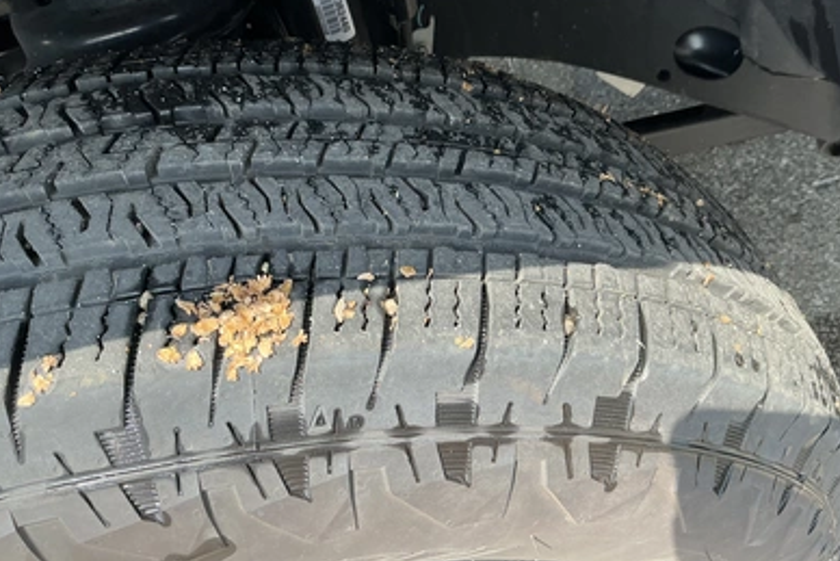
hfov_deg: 61.9
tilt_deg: -53.9
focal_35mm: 30
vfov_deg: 43.6
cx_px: 420
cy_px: 262
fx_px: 700
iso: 25
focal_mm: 3
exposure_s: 1/236
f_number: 1.8
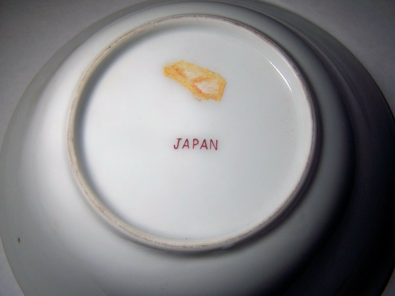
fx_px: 434
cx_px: 198
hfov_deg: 49.0
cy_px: 148
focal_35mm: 38
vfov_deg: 37.7
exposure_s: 1/180
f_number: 2.8
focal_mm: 6.3
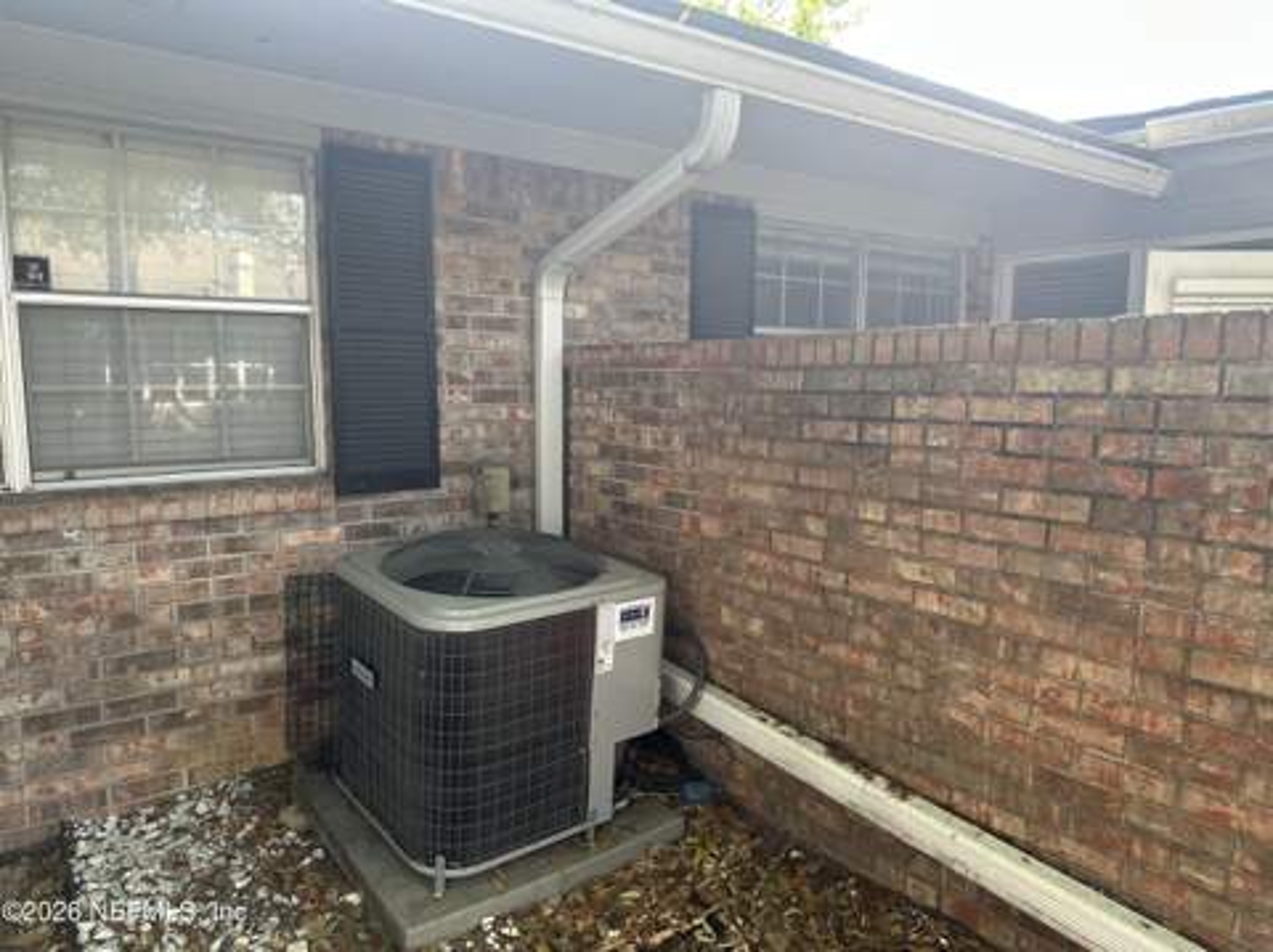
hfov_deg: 71.7
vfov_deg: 56.7
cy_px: 476
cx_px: 636
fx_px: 882
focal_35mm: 24
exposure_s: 1/150
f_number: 1.78
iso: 64
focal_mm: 6.86
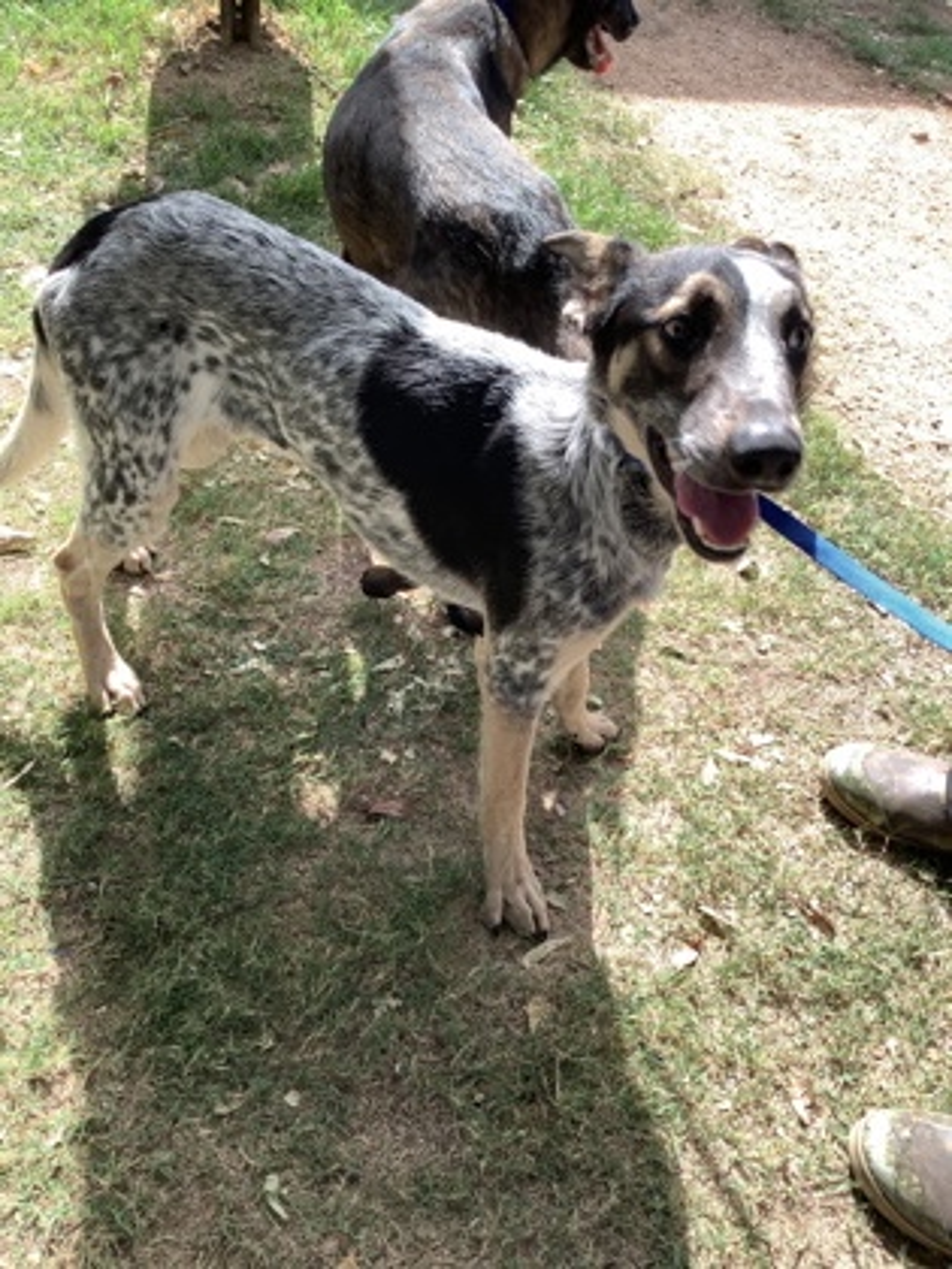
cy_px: 634
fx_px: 1137
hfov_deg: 45.4
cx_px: 476
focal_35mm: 31
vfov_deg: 58.4
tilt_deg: -47.0
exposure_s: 1/144
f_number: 2.4
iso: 25
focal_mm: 3.3
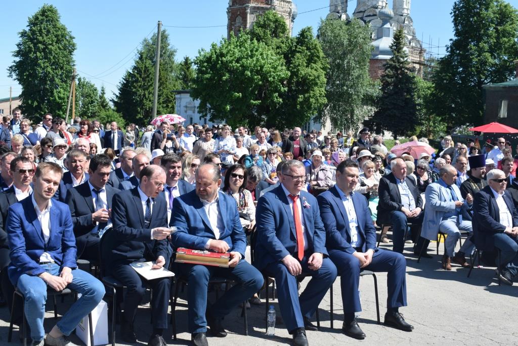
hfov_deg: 42.3
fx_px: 669
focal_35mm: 46
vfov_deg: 29.0
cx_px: 259
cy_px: 173
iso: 200
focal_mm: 31
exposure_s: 1/320
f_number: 9
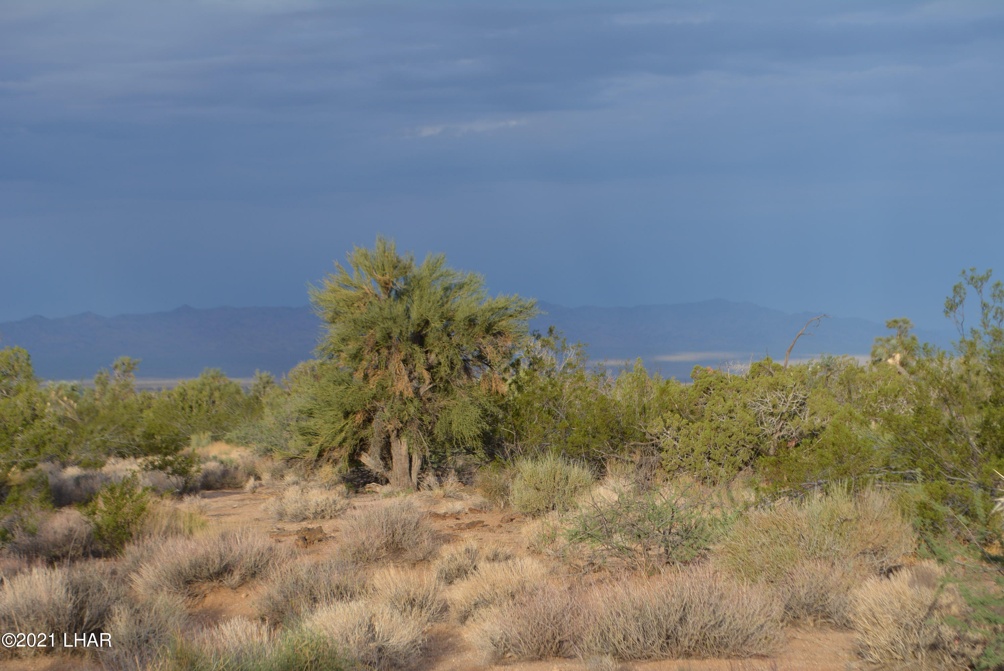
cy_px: 336
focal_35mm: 82
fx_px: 2303
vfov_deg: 16.6
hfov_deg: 24.6
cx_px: 502
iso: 180
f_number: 8
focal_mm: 55
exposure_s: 1/250
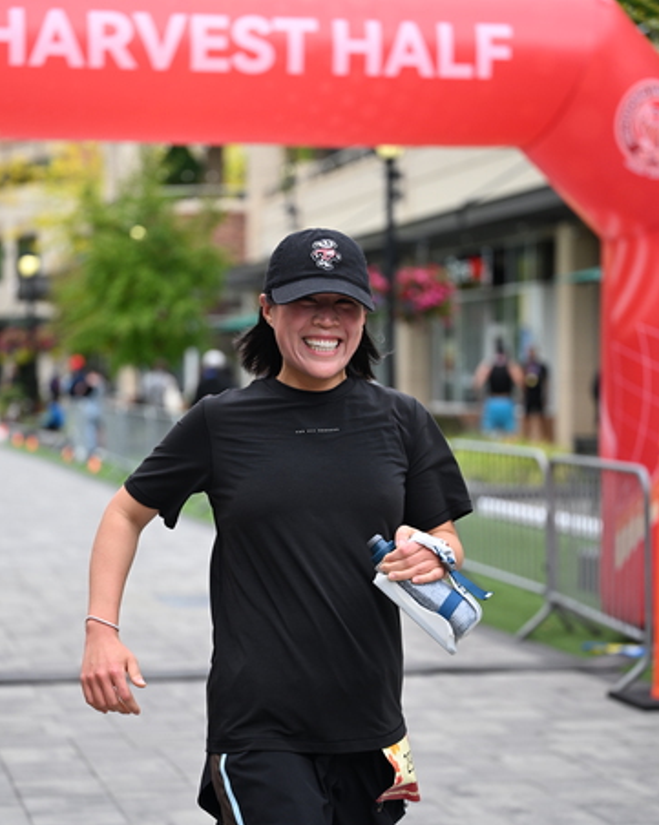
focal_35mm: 80
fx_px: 1952
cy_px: 427
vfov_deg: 23.9
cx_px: 326
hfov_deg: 19.2
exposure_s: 1/2000
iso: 640
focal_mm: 70
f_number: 2.8
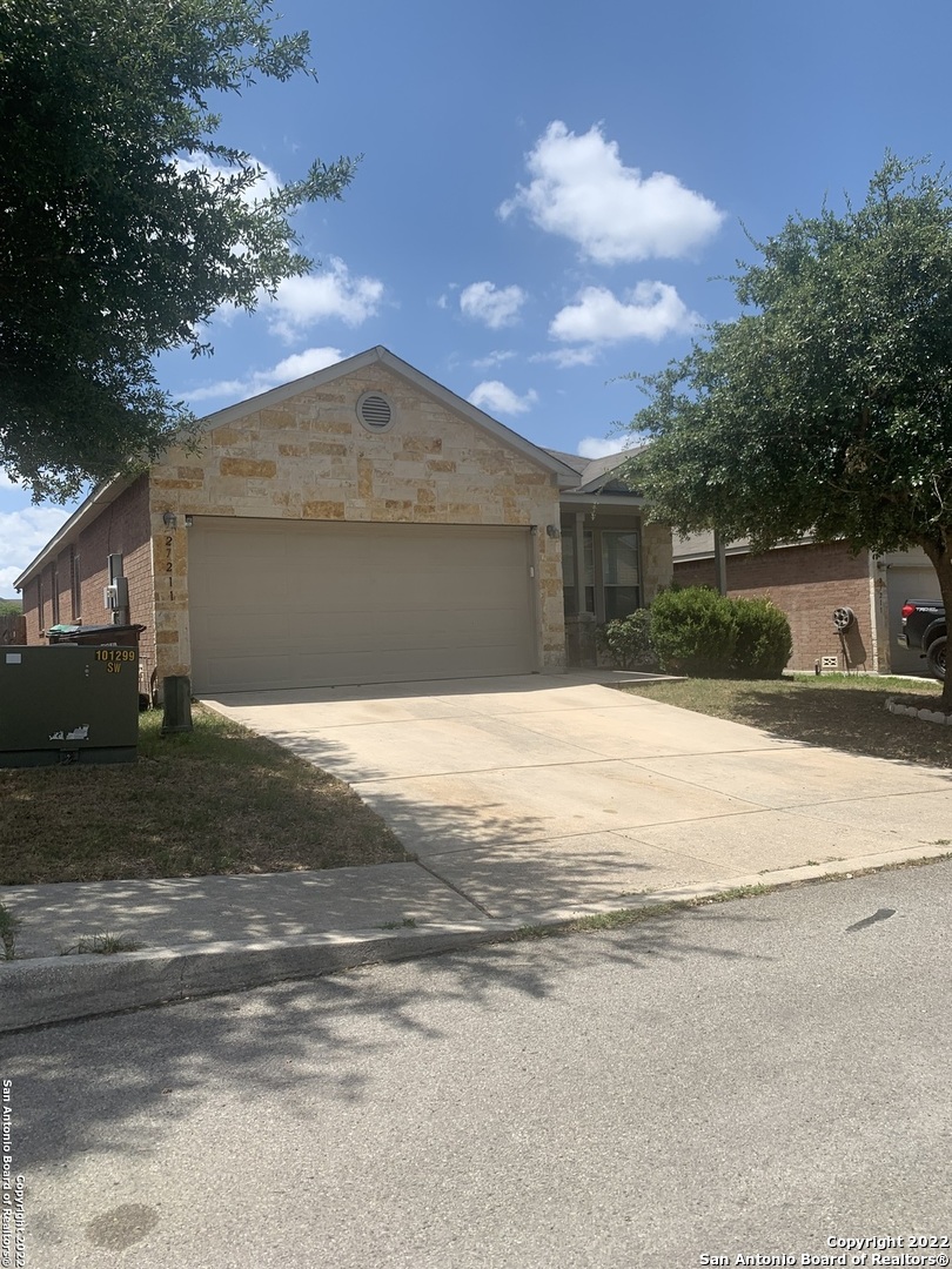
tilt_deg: +2.1
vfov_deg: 67.3
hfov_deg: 53.1
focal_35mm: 26
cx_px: 476
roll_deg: +1.8
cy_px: 634
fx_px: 953
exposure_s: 1/2755
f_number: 1.8
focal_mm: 4.25
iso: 25
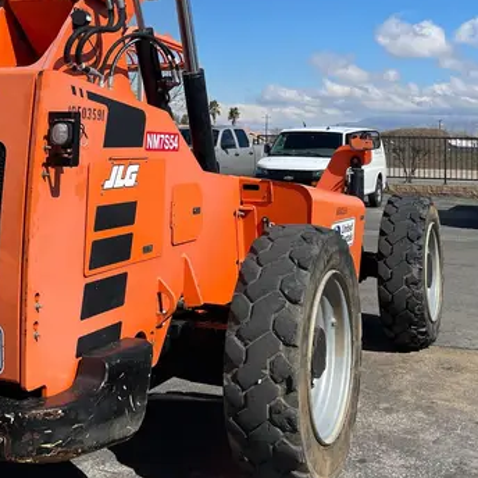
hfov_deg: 34.7
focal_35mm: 49
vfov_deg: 33.2
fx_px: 766
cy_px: 66
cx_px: 232
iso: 50
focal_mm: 4.2
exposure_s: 1/6897
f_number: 1.6
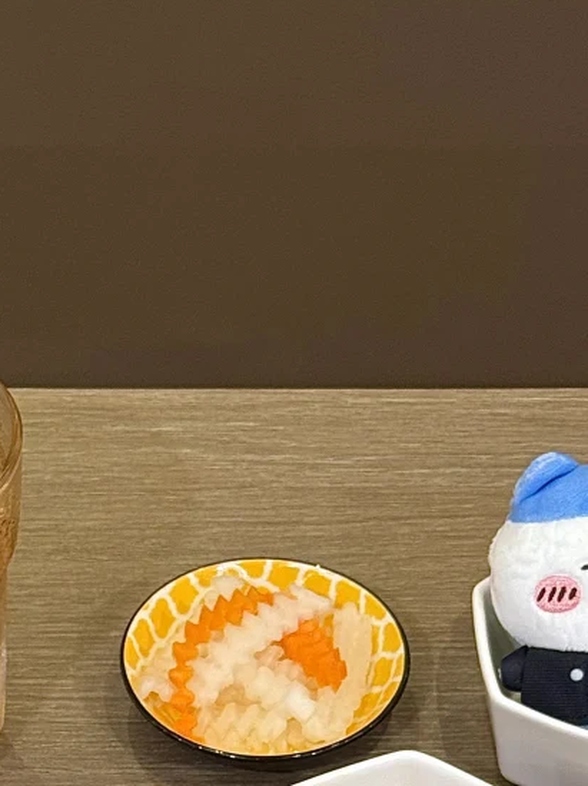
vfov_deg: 15.2
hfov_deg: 11.7
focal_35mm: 126
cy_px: 889
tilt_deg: -49.2
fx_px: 2857
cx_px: 239
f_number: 1.78
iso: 160
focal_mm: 6.76
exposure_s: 1/50
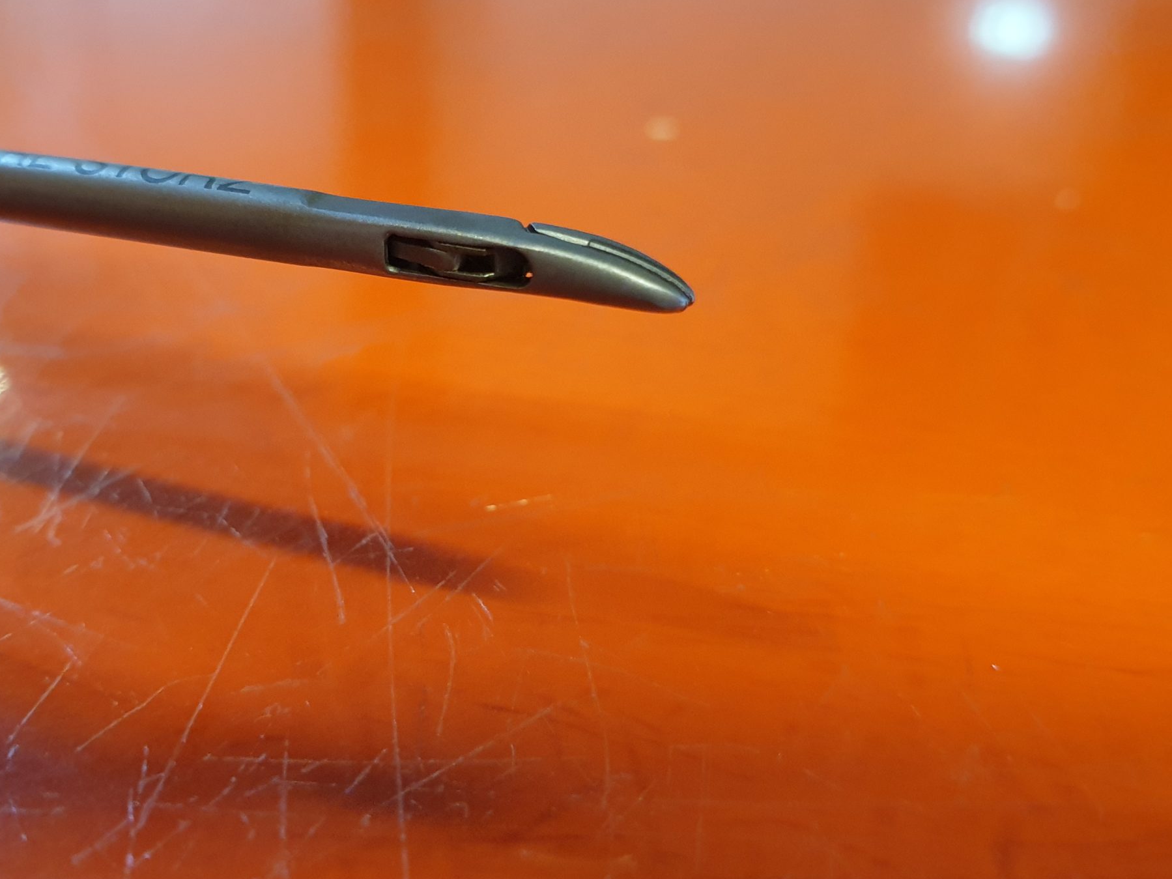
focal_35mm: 37
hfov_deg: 49.9
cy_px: 405
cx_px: 474
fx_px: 1253
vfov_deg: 38.6
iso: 400
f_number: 2.4
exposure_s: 1/50
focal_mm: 4.3
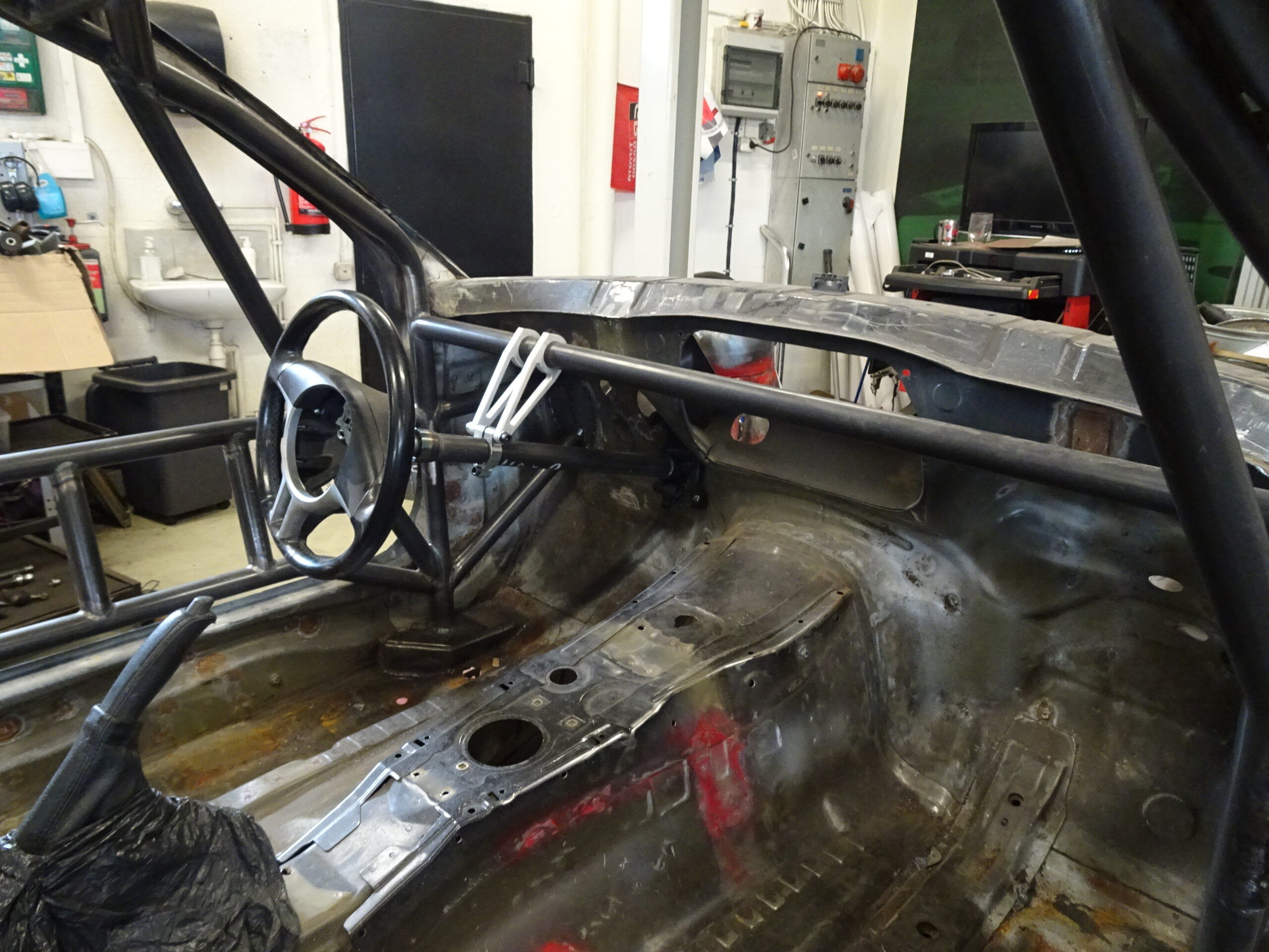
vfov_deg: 56.8
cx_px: 634
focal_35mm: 24
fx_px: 880
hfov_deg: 71.6
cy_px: 476
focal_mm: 4.1
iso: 800
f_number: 3.5
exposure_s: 1/20
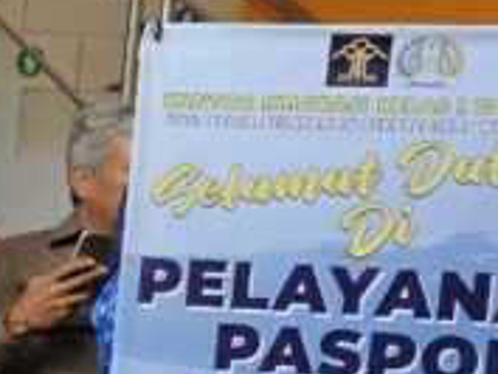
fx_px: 1915
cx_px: -850
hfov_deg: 11.2
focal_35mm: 133
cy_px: 388
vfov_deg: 11.0
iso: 125
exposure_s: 1/190
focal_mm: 6.3
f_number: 1.7
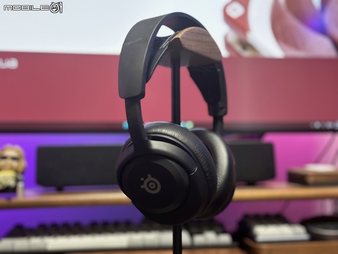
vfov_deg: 30.3
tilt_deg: +2.3
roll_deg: +0.8
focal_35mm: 48
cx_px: 169
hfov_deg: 39.7
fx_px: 469
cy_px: 127
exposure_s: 1/40
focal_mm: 6.86
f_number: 1.78
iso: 500
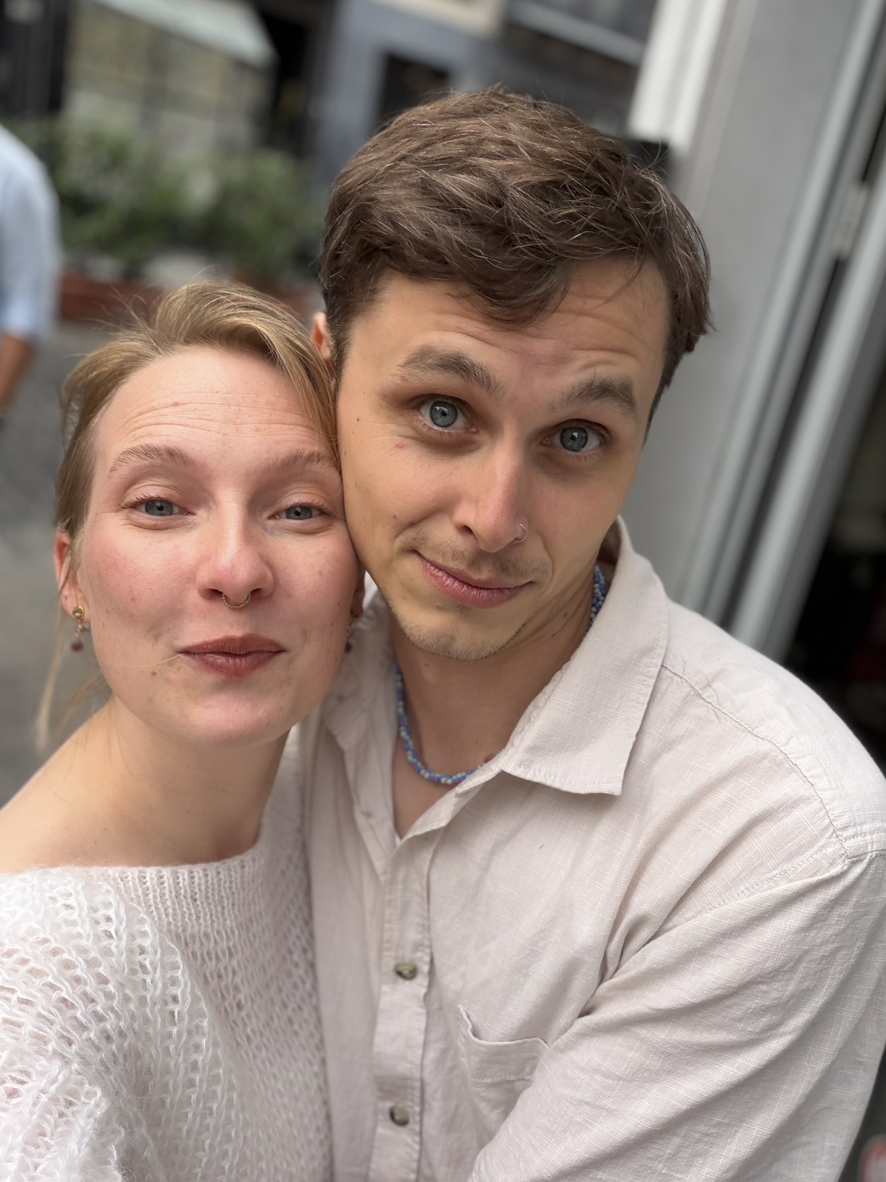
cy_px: 583
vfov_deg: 58.4
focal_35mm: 31
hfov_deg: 45.4
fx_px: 1058
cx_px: 448
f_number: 1.9
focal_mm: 2.71
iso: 32
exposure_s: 1/138
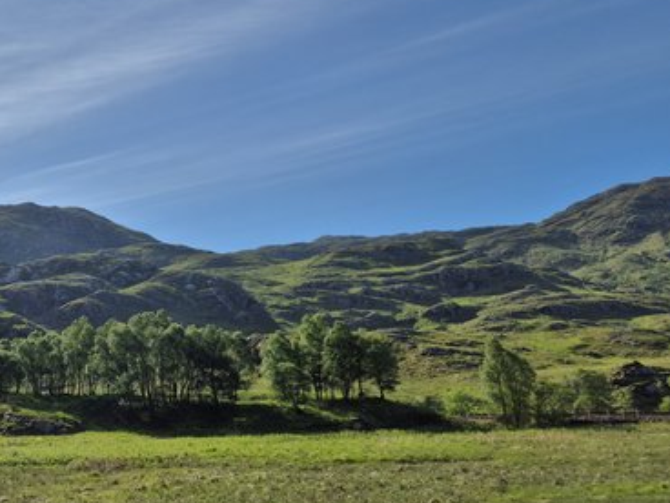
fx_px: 774
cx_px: 115
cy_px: 235
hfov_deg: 44.1
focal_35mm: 40
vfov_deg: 35.9
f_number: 1.8
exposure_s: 1/6576
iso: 25
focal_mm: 5.4
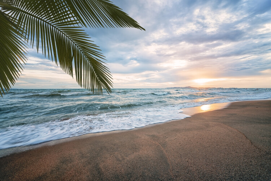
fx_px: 90
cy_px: 90
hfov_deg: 112.6
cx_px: 136
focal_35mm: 12
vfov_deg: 90.1
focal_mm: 12
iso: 64
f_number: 4.5
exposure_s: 1/13
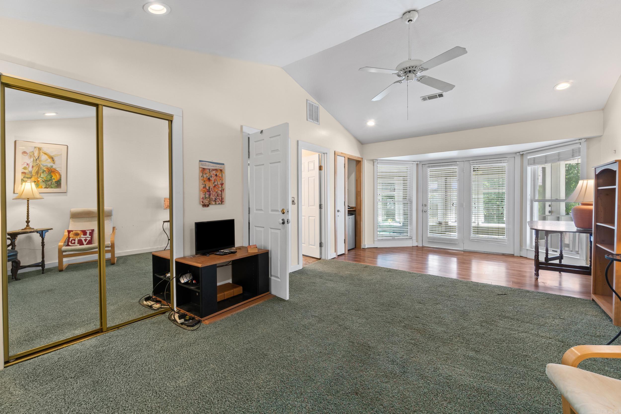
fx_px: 259
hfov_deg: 100.4
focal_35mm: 15
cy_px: 207
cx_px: 310
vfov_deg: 77.3
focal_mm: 10
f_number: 9
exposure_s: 1
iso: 250
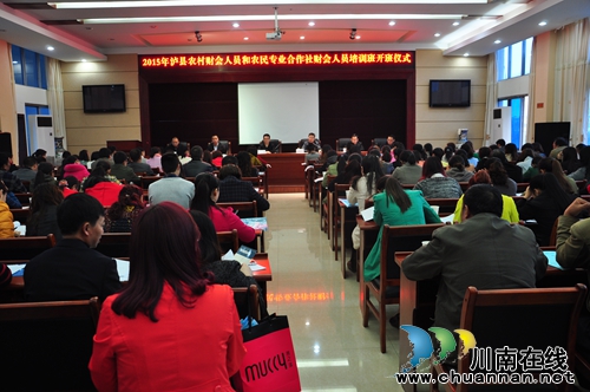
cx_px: 295
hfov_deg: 67.4
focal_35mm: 27
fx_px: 442
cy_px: 196
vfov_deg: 47.8
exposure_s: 1/30
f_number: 3.5
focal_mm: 18
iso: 360
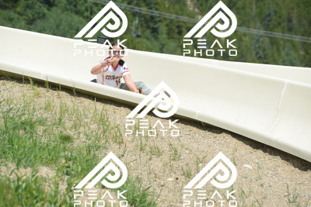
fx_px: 1685
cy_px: 104
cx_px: 156
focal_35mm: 195
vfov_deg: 7.0
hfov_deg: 10.5
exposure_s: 1/640
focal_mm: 195
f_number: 6.3
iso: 200
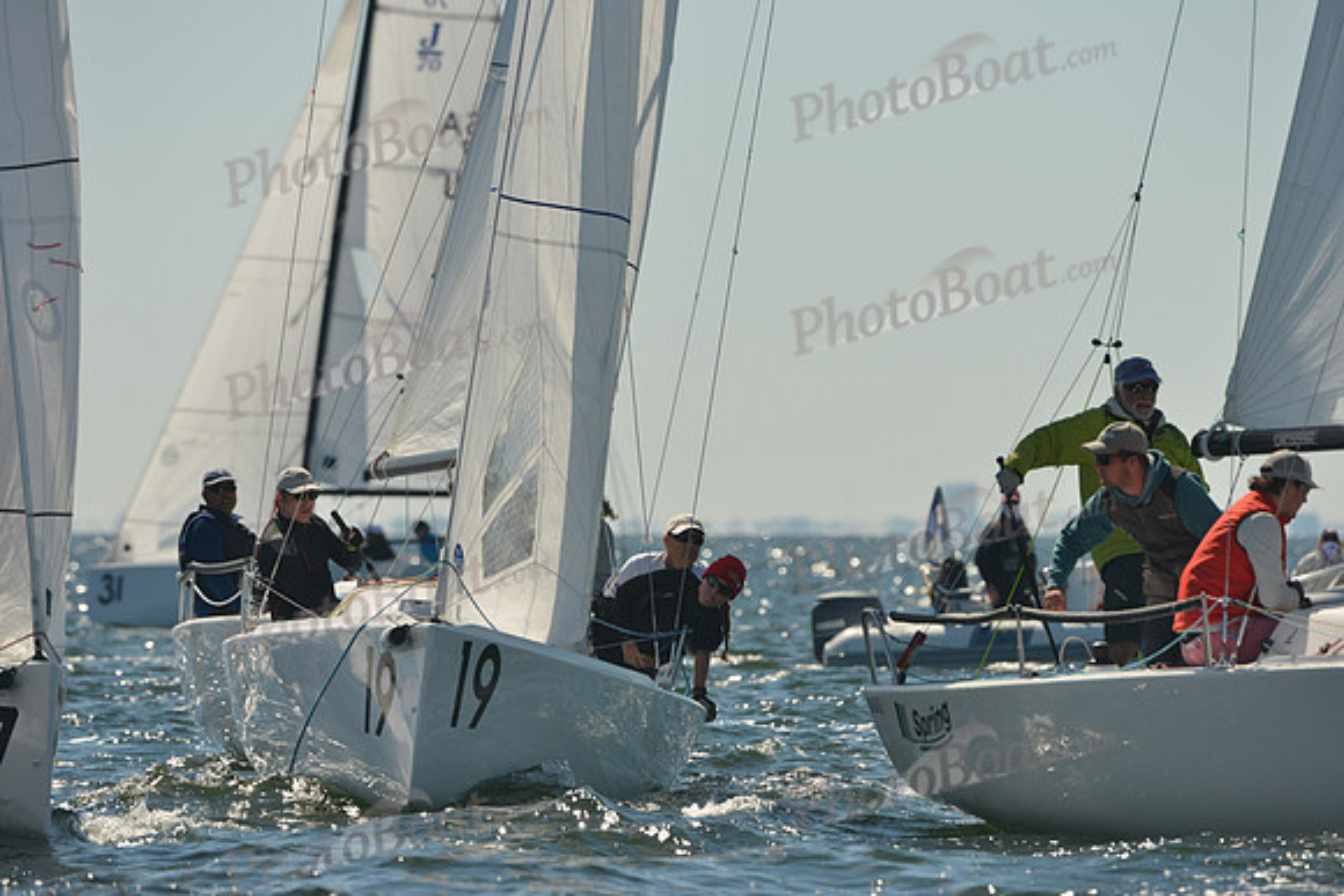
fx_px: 14936
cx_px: 672
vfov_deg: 3.4
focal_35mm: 400
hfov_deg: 5.2
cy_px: 448
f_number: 7.1
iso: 320
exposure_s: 1/1600
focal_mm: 400
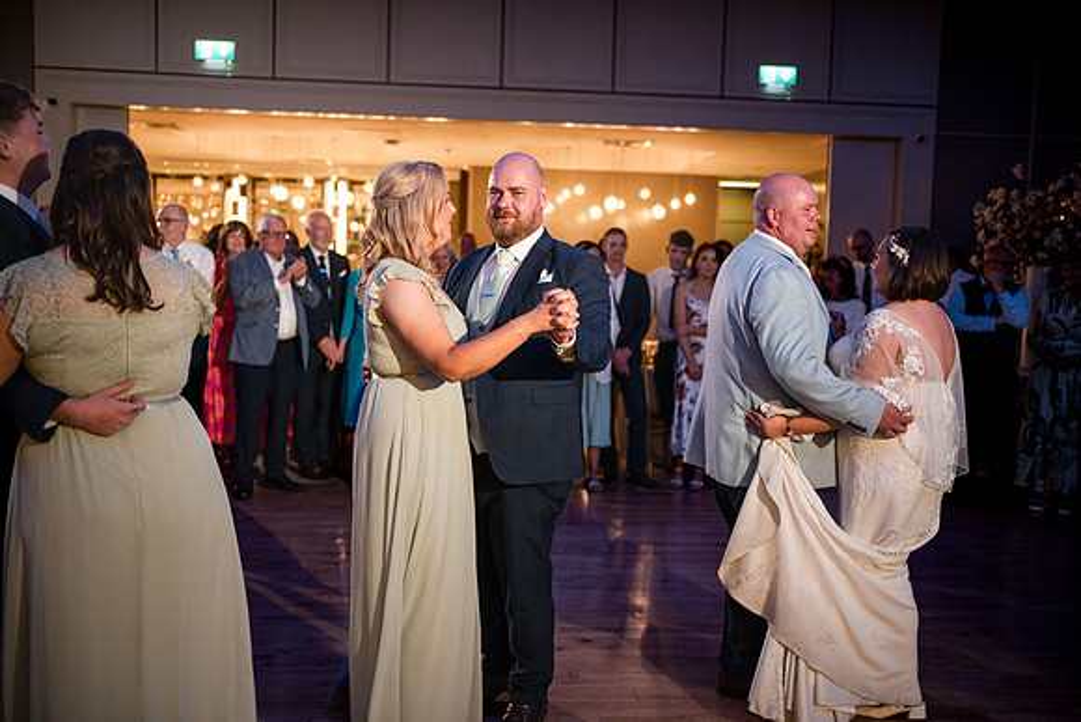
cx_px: 540
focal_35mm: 35
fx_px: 1051
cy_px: 361
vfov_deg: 37.9
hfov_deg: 54.4
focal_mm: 35
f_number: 1.8
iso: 1600
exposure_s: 1/250
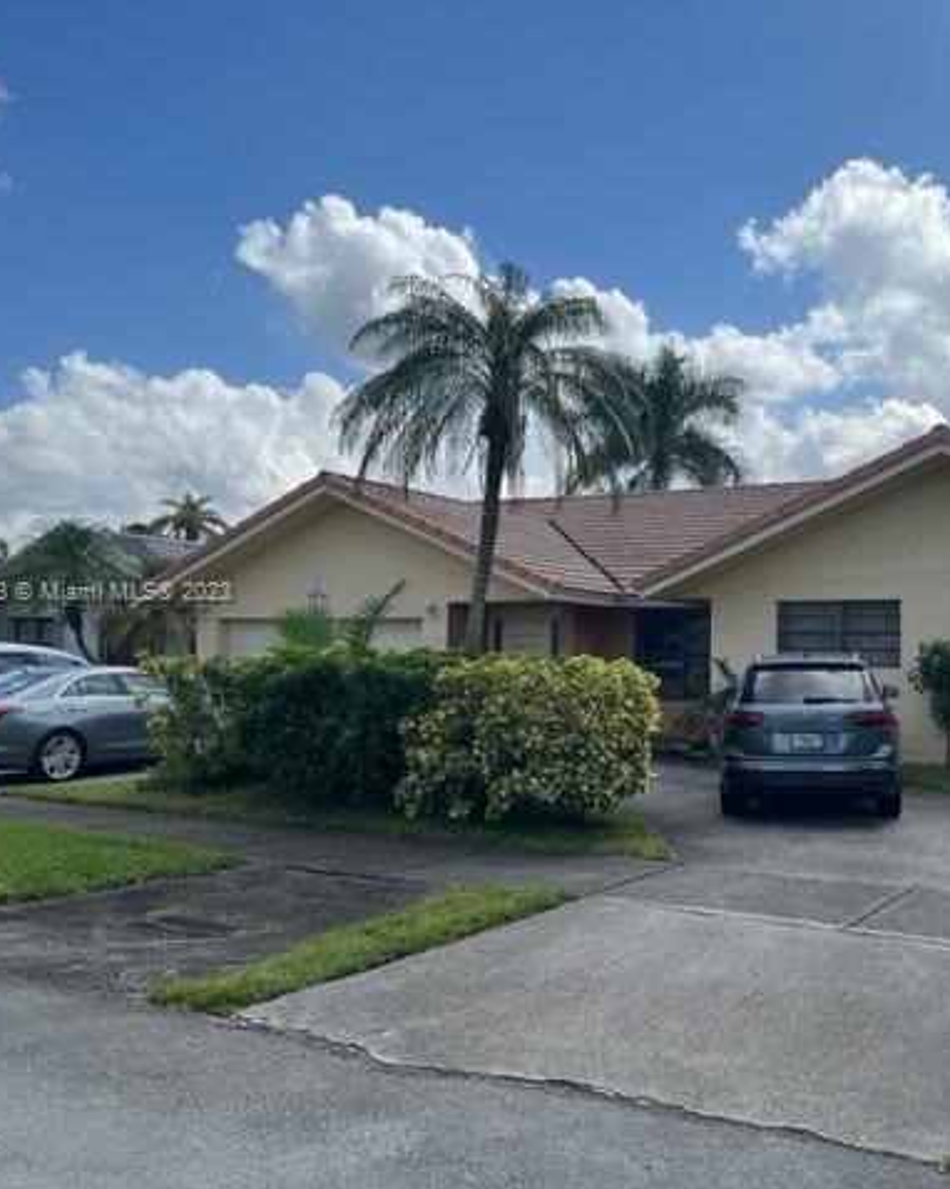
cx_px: 684
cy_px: 594
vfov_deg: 52.9
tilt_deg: +4.0
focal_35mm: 34
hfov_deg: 42.3
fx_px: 1196
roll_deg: -0.8
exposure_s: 1/4484
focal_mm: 5.1
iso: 50
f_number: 1.6
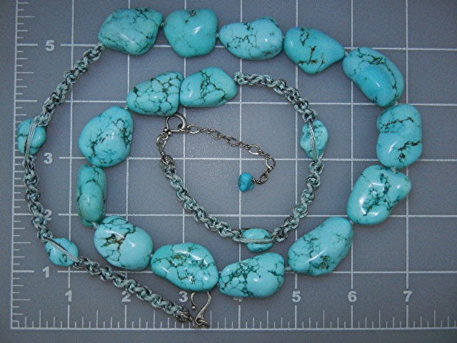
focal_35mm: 34
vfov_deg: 41.8
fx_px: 449
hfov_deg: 54.0
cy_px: 172
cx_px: 228
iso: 800
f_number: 7.2
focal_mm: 6.2
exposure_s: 1/30
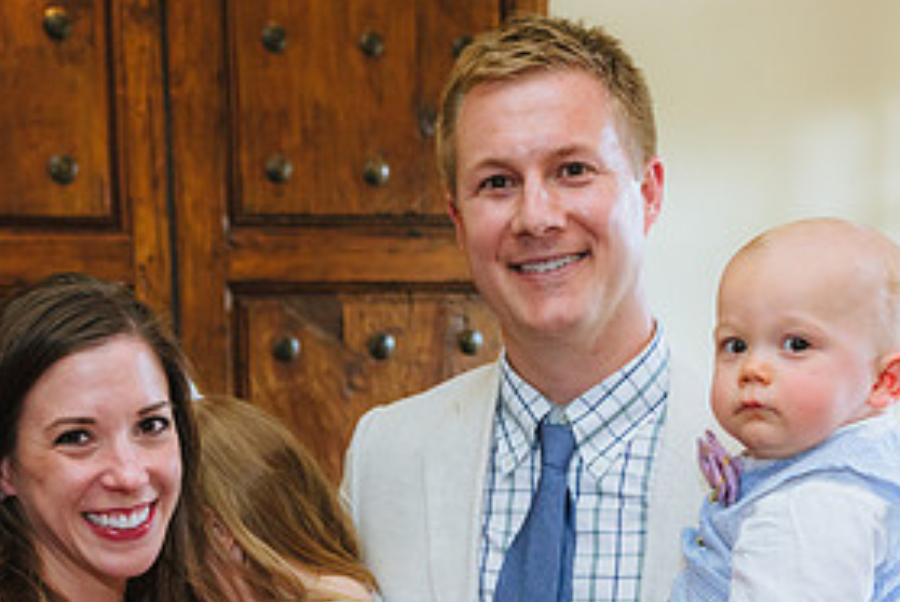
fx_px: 1827
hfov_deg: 27.5
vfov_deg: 18.4
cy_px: 565
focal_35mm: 73
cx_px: 317
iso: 1600
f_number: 4
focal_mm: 35
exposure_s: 1/160
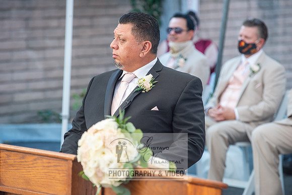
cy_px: 98
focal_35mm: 200
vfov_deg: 6.9
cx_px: 146
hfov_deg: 10.3
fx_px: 1623
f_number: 4.5
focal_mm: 200
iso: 640
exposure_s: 1/200
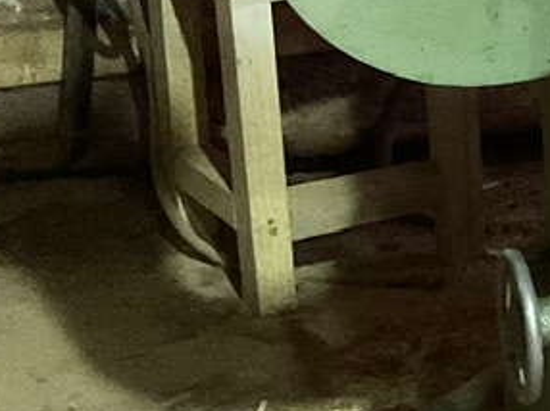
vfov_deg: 11.3
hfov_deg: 12.7
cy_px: 67
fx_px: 2064
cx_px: 1206
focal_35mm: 130
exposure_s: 1/25
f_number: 1.8
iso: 500
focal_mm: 3
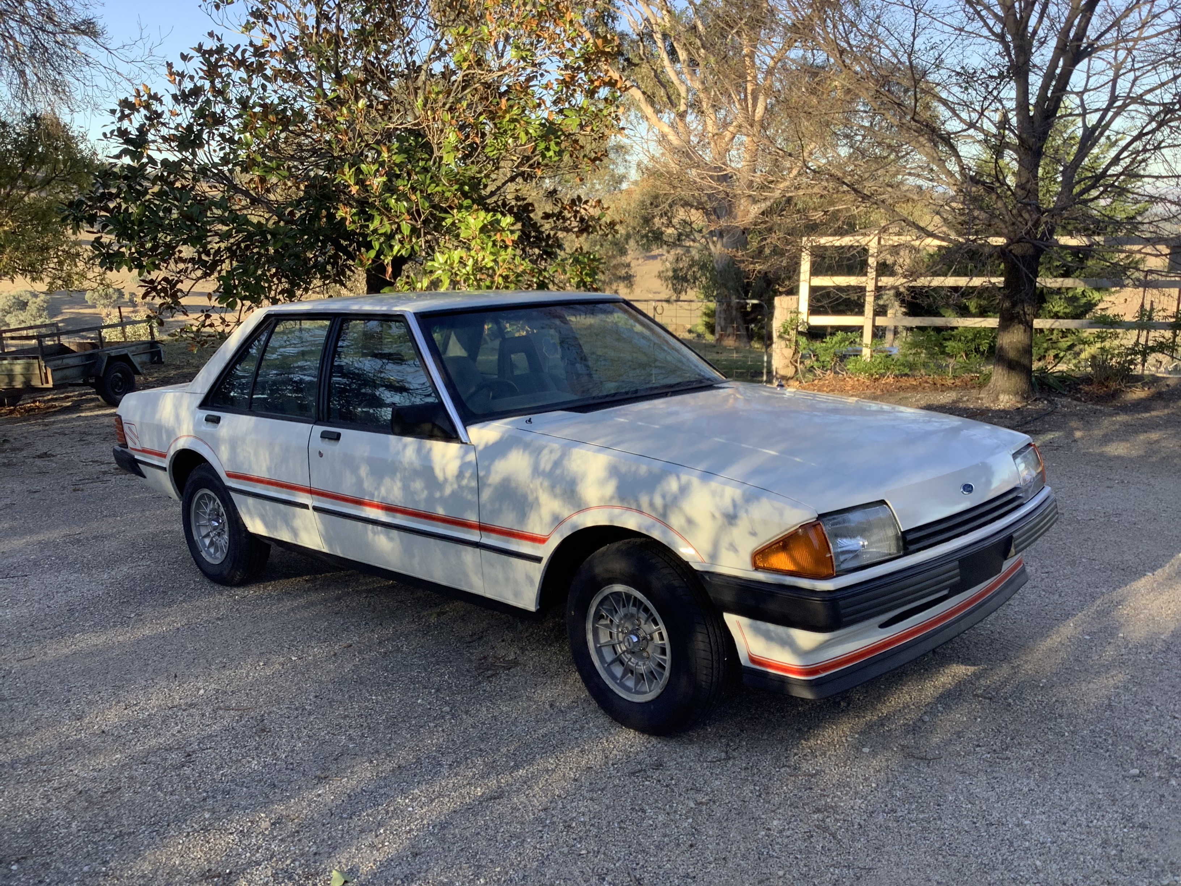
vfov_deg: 45.4
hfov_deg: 58.4
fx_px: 1058
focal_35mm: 31
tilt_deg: -13.0
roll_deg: +0.3
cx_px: 590
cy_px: 443
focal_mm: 3.3
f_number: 2.4
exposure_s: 1/182
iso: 25
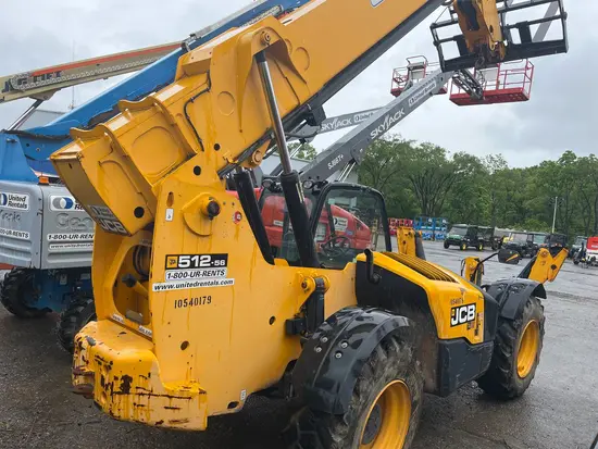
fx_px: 449
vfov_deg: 53.1
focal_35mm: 26
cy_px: 224
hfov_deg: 67.3
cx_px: 299
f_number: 1.6
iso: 50
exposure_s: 1/1129
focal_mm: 5.1
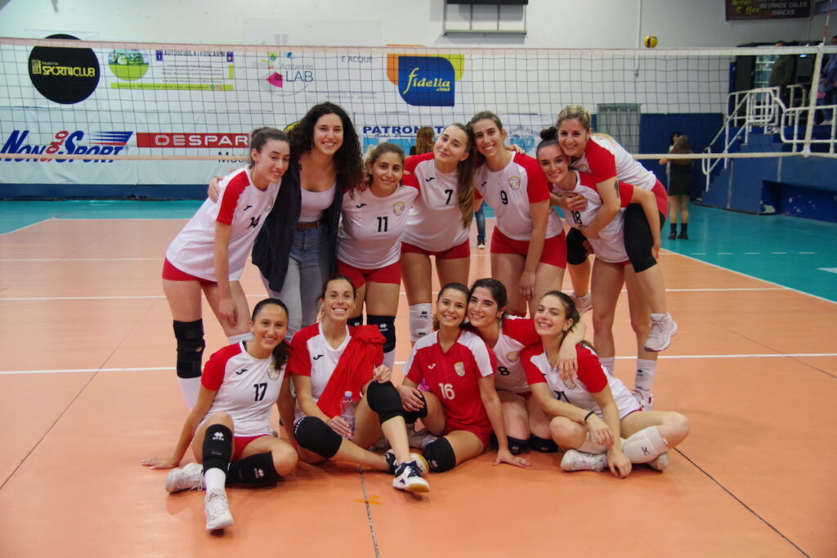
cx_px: 418
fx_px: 999
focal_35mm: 43
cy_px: 279
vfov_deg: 31.2
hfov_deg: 45.4
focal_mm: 29.38
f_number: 4
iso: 3200
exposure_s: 1/60
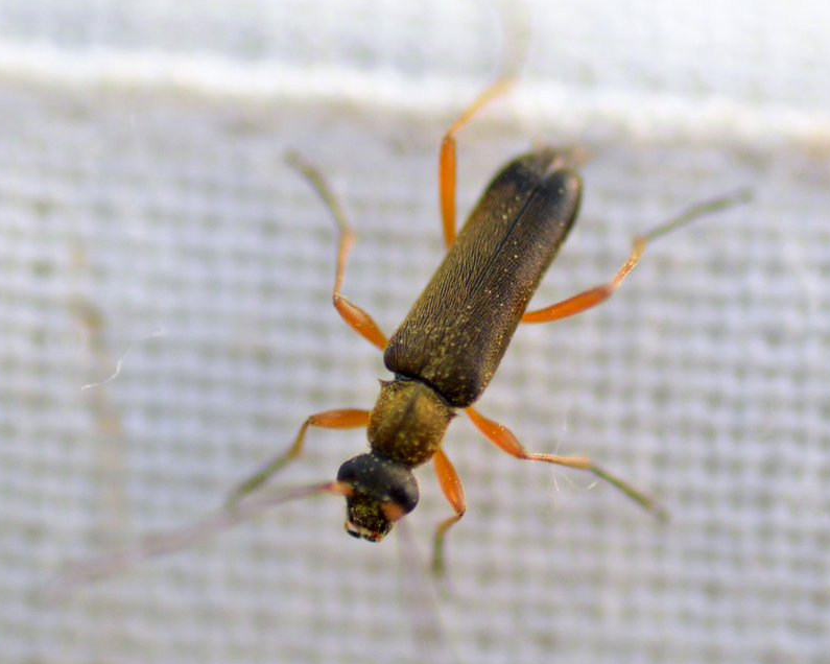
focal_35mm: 170
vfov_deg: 9.1
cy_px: 332
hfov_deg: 11.3
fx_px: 4176
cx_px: 457
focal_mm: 100
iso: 800
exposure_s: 1/400
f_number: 5.6
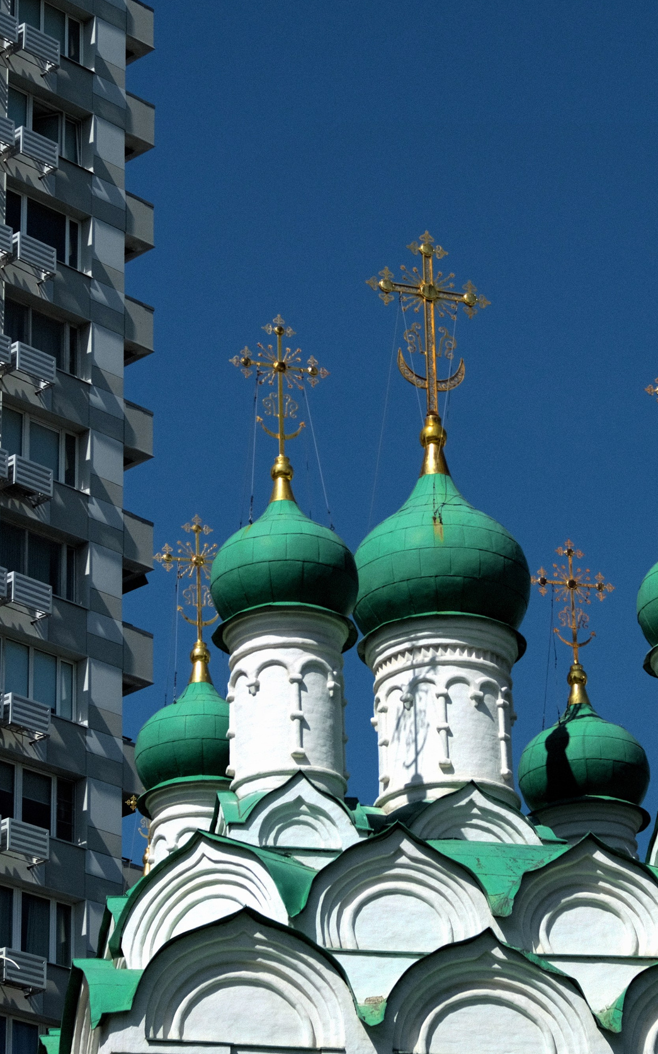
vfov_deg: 17.8
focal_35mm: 117
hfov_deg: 11.2
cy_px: 526
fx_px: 3358
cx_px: 397
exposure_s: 1/10000
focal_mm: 50
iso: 640
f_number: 4
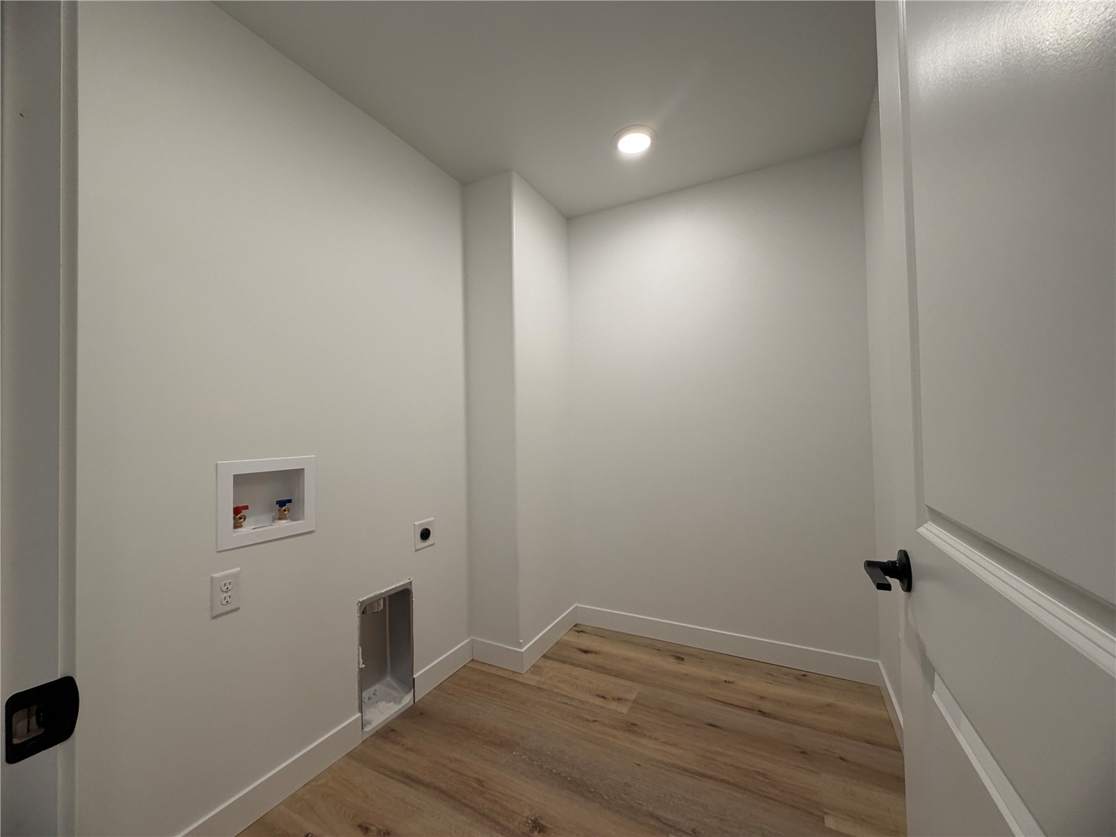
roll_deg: +1.1
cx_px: 558
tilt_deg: +0.7
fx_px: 451
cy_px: 418
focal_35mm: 14
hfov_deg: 102.1
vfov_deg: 85.7
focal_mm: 2.22
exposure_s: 1/120
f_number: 2.2
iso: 160
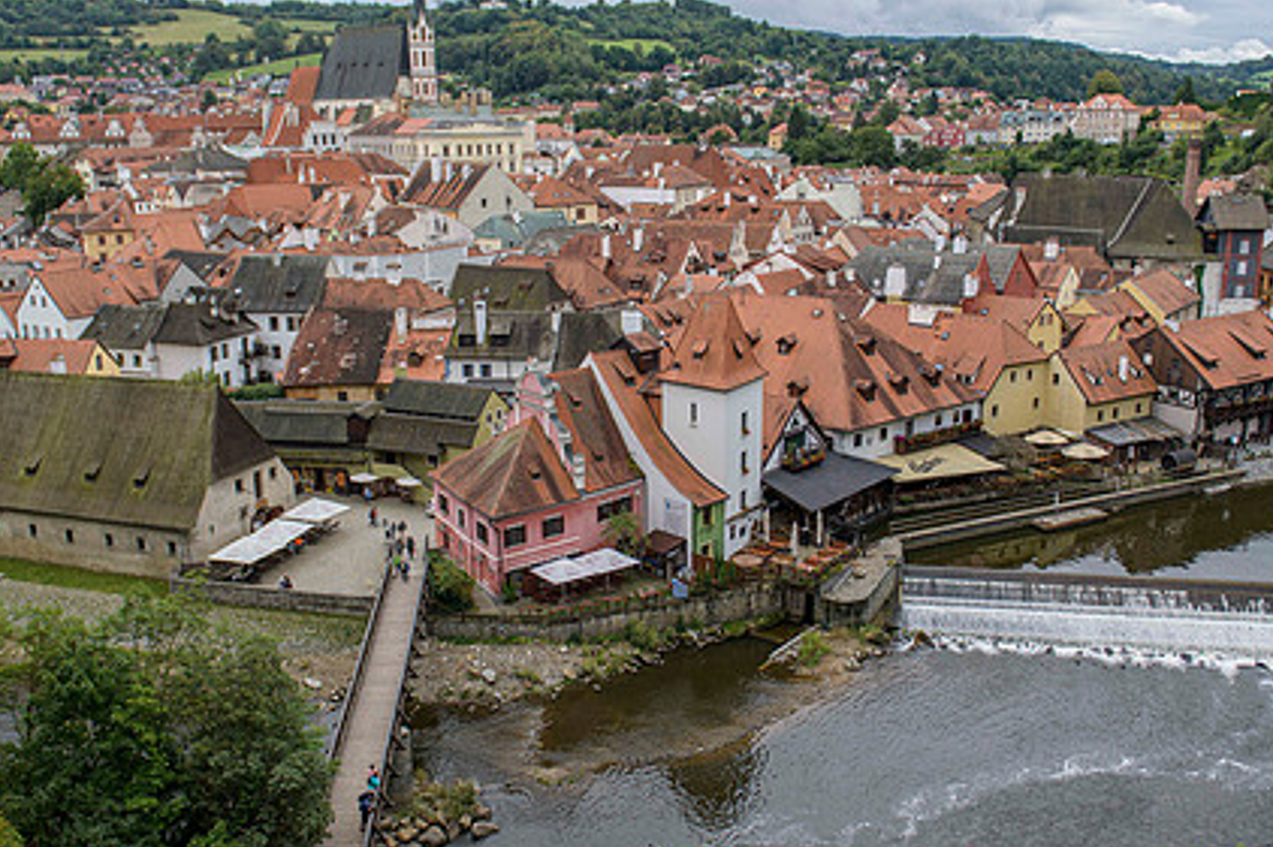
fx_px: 1166
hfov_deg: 57.2
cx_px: 643
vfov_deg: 39.9
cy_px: 433
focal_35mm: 33
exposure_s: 1/200
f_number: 4
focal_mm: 24
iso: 64
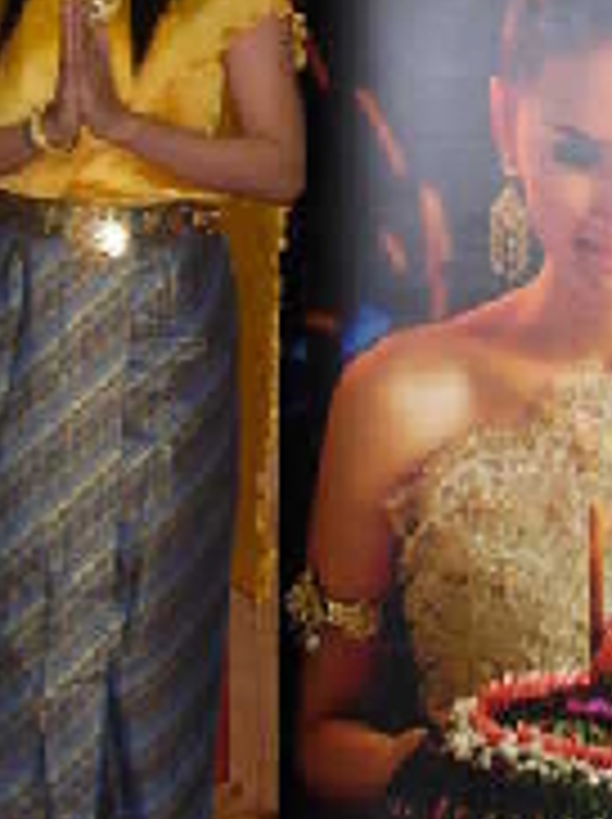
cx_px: 590
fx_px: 2812
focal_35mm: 119
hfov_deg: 12.3
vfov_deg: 16.3
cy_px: 45
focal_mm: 7.5
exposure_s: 1/47.9
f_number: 3.1
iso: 168
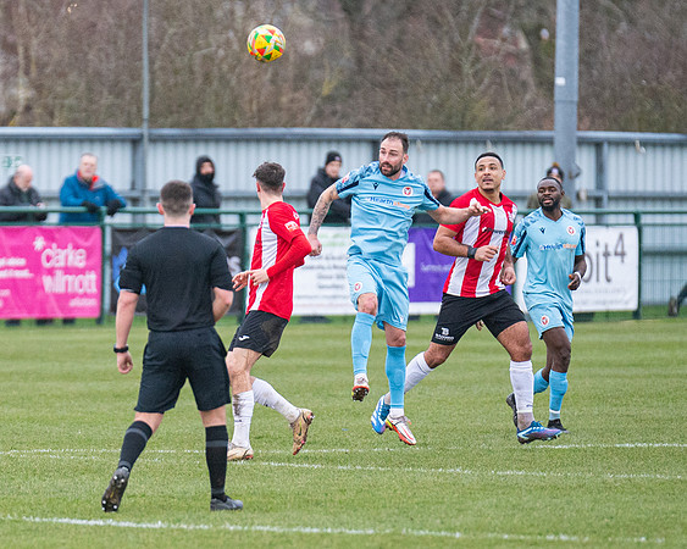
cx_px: 171
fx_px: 10762
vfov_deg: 2.9
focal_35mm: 529
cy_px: 297
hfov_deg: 3.7
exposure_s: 1/1600
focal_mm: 250
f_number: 2.8
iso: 2000
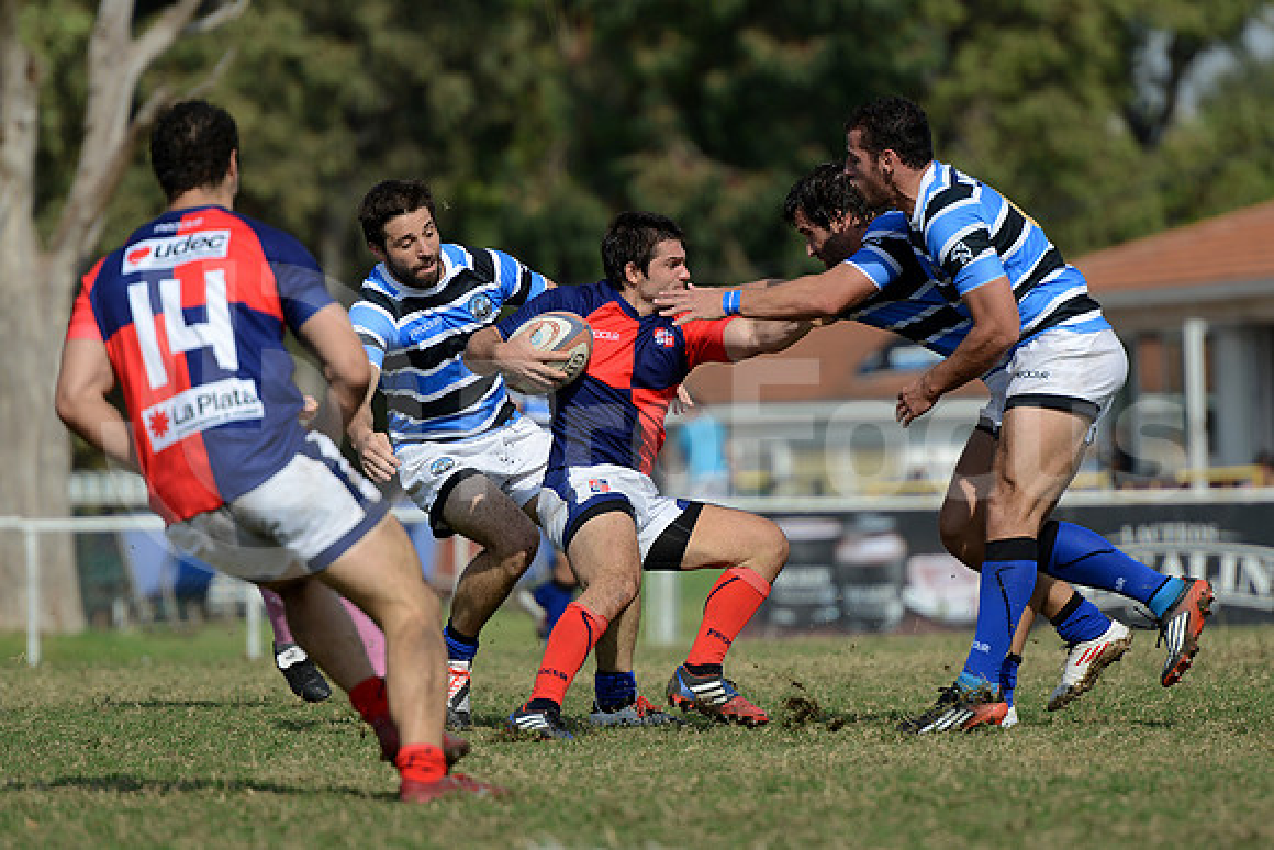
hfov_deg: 7.6
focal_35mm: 270
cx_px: 637
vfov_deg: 5.1
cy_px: 425
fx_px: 9557
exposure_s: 1/2000
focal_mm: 270
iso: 320
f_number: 4
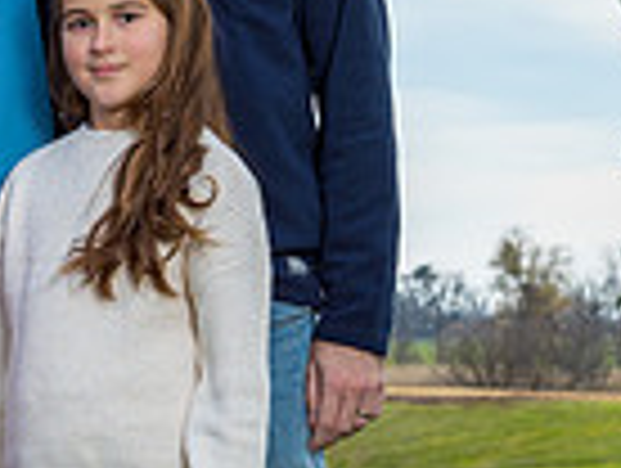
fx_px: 3630
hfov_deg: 9.7
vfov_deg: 7.4
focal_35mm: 202
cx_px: -68
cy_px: 335
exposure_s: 1/250
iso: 100
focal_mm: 50
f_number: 6.3
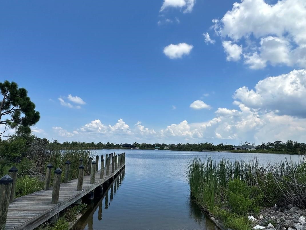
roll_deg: -0.9
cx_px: 142
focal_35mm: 21
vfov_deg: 63.4
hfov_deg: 78.9
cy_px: 121
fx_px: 186
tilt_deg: +7.8
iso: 50
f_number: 2.2
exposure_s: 1/3125
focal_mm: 2.22
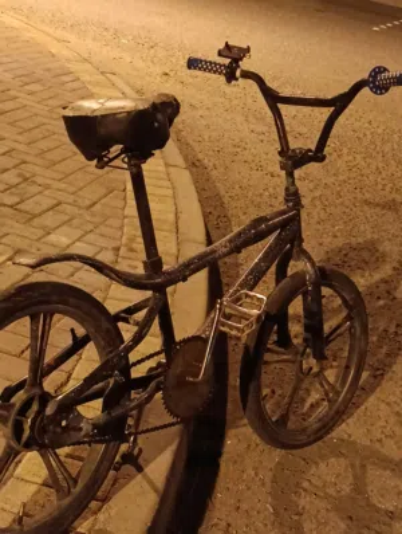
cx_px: 201
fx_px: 833
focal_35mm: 54
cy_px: 267
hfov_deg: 27.1
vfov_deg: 35.5
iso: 2540
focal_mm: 3.96
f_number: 1.8
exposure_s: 1/20
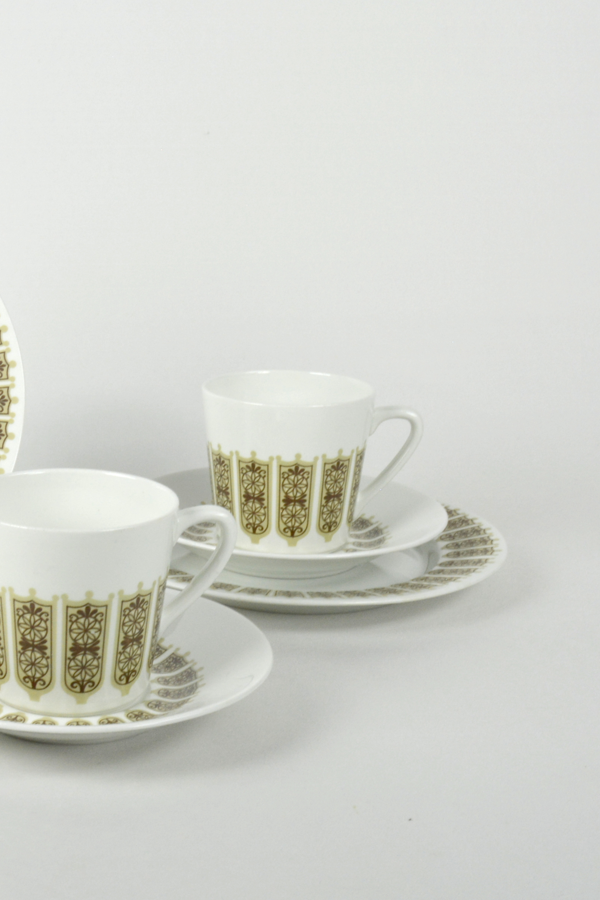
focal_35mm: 64
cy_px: 474
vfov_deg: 31.4
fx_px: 1598
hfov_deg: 20.5
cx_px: -7
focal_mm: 23
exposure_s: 1/6
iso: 400
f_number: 22
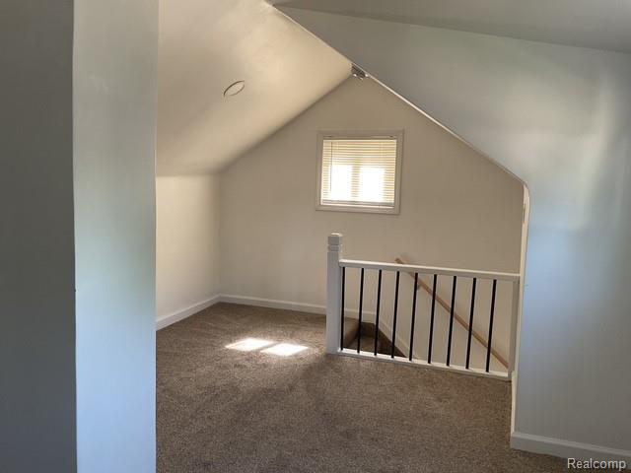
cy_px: 236
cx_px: 316
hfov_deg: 61.7
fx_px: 529
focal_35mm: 29
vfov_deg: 48.2
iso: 50
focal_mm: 3
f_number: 1.8
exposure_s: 1/60
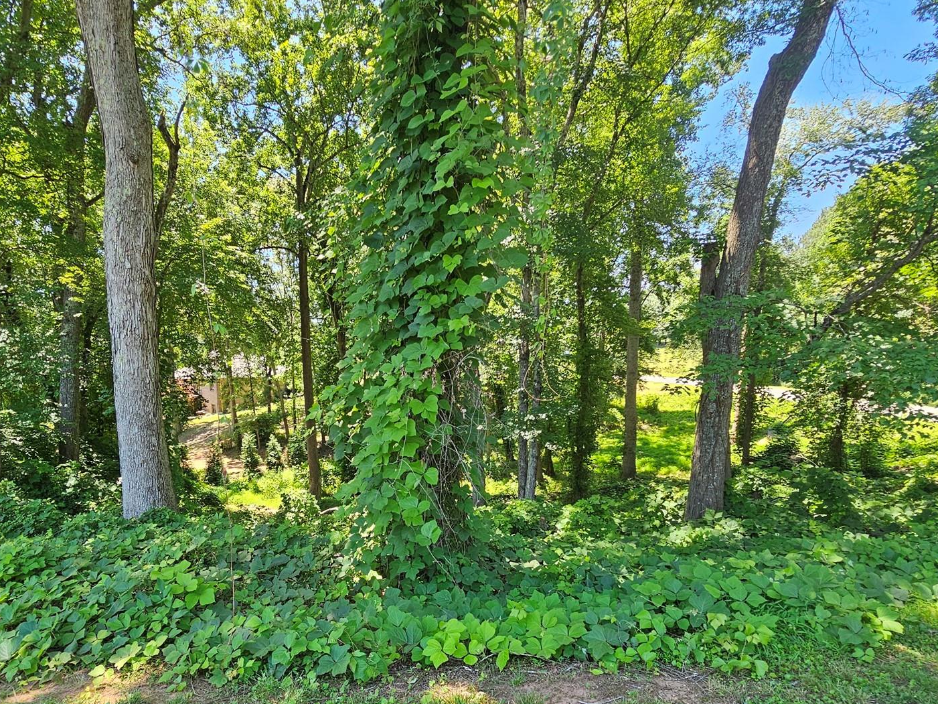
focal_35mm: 19
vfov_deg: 66.9
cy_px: 467
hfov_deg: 84.2
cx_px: 408
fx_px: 515
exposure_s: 1/175
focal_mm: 2.2
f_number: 2.2
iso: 50
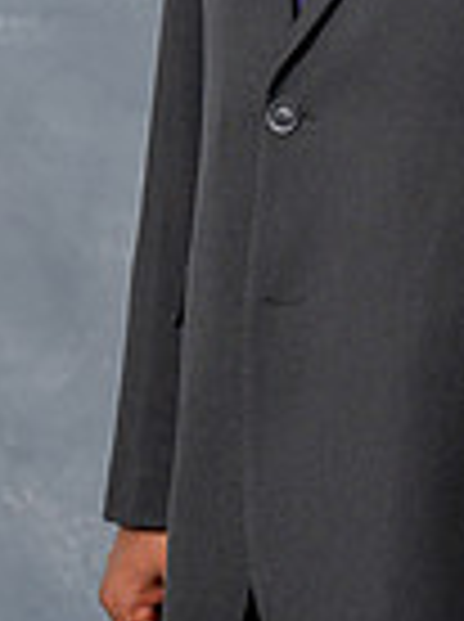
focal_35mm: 254
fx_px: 4554
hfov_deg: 5.8
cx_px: 467
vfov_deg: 7.7
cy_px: -162
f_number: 4
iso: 200
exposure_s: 1/200
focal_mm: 54
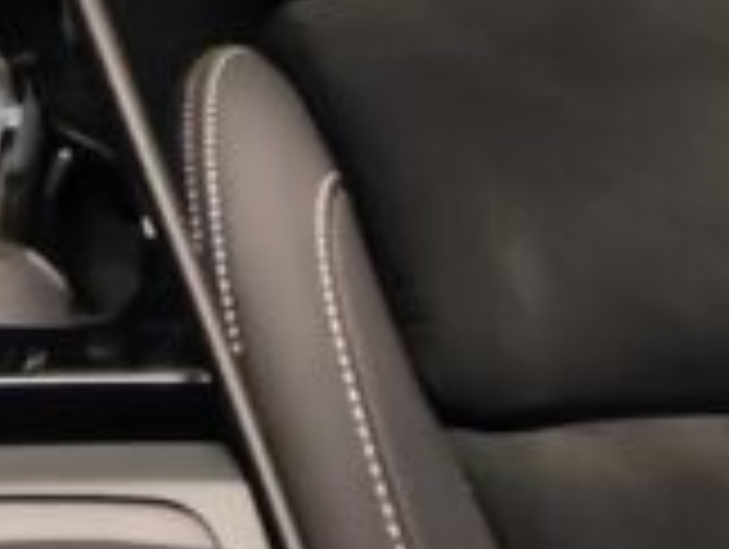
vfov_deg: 12.1
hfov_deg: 20.9
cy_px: -950
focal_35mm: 82
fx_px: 1729
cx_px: -302
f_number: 2
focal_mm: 1.82
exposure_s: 1/34
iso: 250
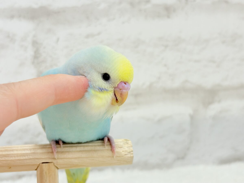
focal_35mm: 52
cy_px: 92
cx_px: 122
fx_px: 367
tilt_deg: -7.5
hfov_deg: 36.8
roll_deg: +1.7
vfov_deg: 28.0
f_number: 1.6
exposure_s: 1/100
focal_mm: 5.96
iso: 64
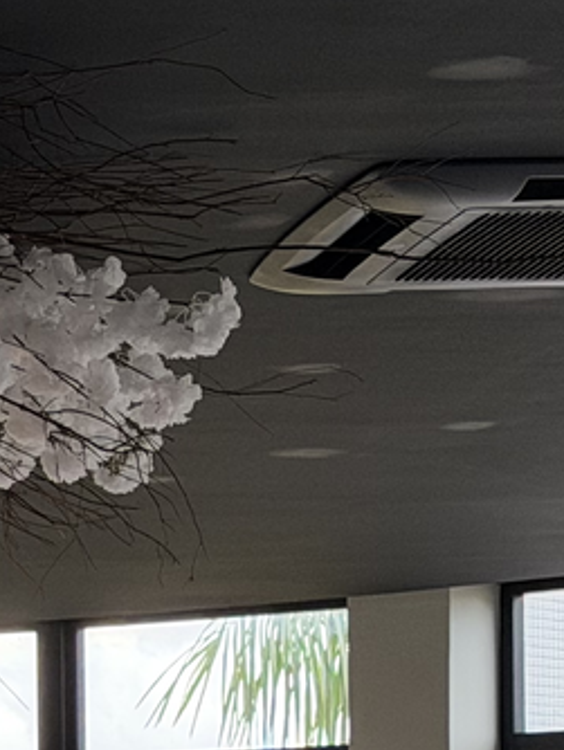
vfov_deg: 9.6
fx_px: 4361
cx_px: -265
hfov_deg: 7.3
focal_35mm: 201
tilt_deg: +0.3
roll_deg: +0.3
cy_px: 1008
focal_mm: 6.76
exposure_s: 1/587
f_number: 1.78
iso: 100
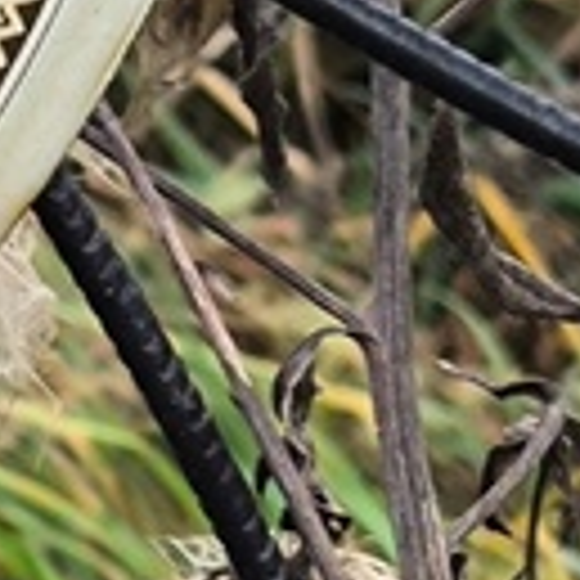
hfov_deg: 6.1
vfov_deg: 6.4
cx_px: -901
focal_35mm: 273
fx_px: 5175
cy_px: 139
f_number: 1.7
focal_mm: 4.71
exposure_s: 1/120
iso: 80
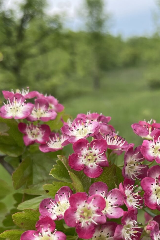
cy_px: 187
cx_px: 93
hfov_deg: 30.5
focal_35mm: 44
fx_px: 293
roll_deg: +0.5
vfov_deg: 42.7
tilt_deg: -23.7
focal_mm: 4.2
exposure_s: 1/882
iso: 32
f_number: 1.6
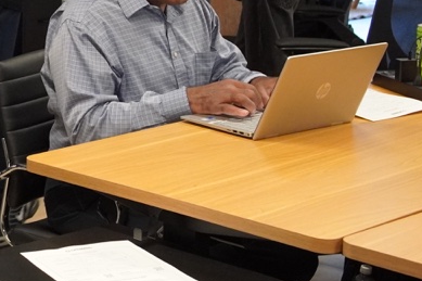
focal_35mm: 107
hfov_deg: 17.7
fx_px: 1248
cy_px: -26
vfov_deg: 12.6
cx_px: -156
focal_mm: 23
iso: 3200
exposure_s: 1/160
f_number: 4
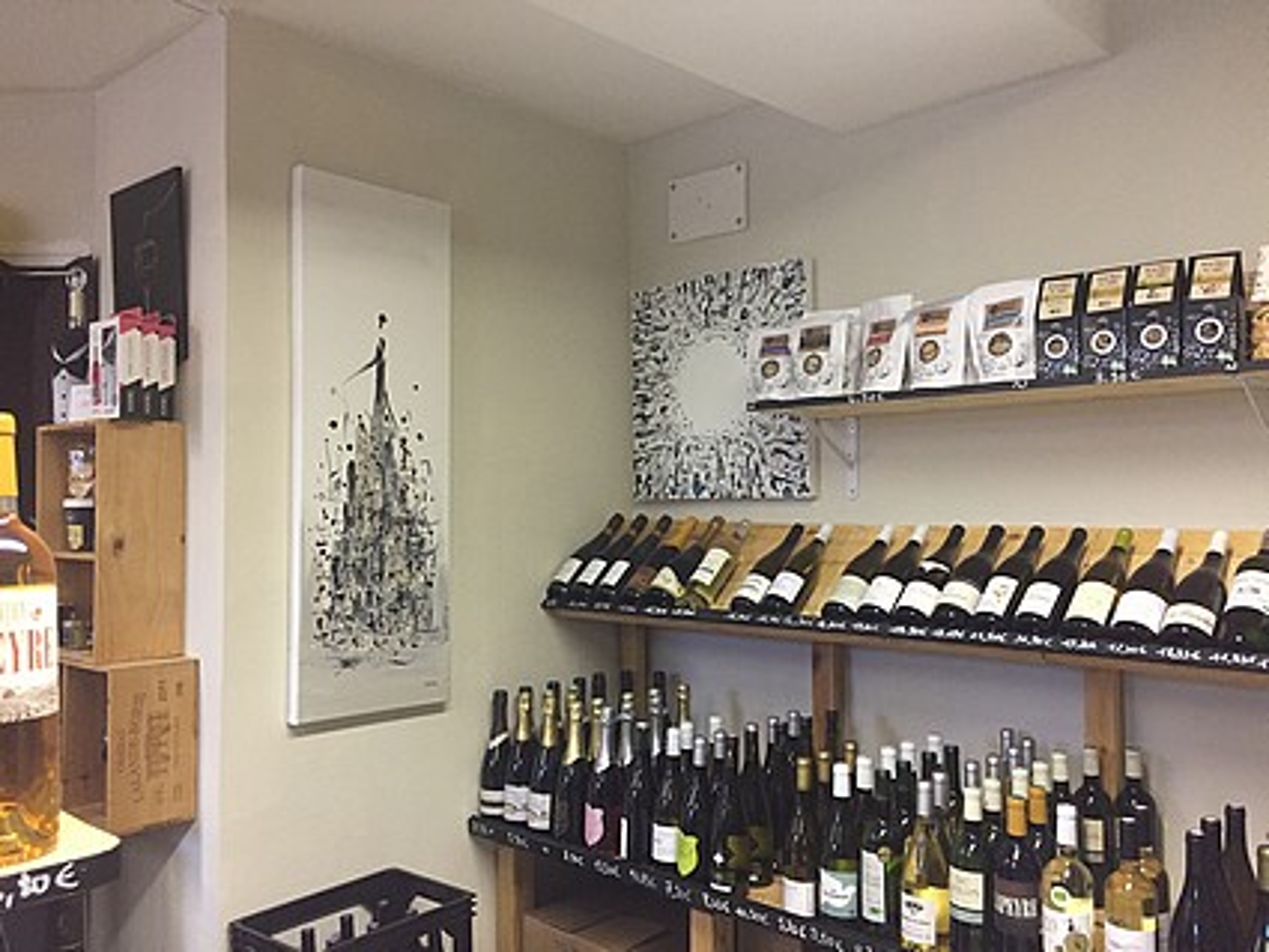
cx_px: 634
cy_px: 476
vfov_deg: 48.2
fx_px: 1063
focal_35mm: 29
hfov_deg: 61.6
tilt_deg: +0.3
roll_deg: -1.3
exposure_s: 1/33
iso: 200
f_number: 2.2
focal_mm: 4.15
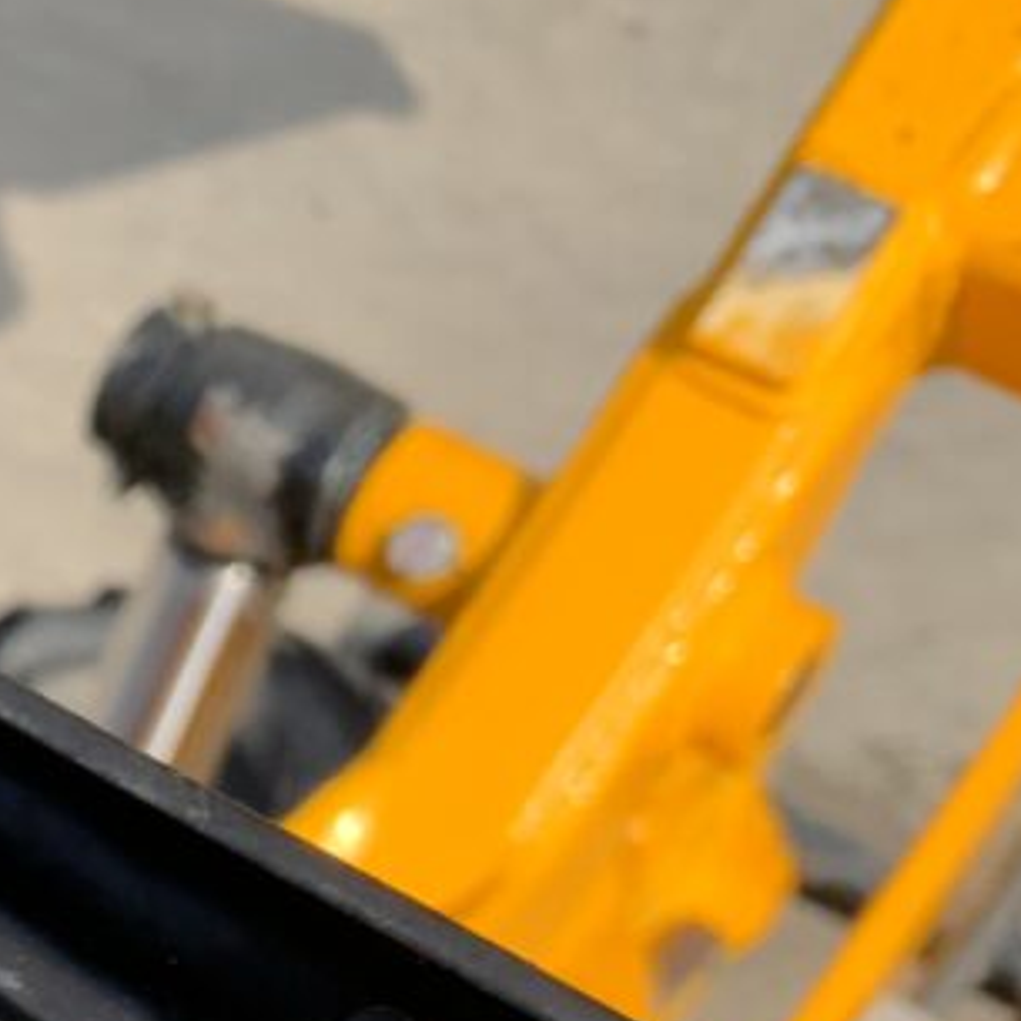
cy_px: 1071
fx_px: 2870
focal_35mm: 86
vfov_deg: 19.5
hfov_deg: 17.8
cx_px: -572
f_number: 1.8
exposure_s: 1/829
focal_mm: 3
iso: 16
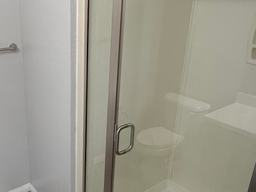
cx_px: 86
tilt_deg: -20.5
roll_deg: -0.9
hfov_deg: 50.4
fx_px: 266
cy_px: 98
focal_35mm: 36
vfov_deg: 39.7
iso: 250
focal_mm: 2.22
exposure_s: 1/60
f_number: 2.2
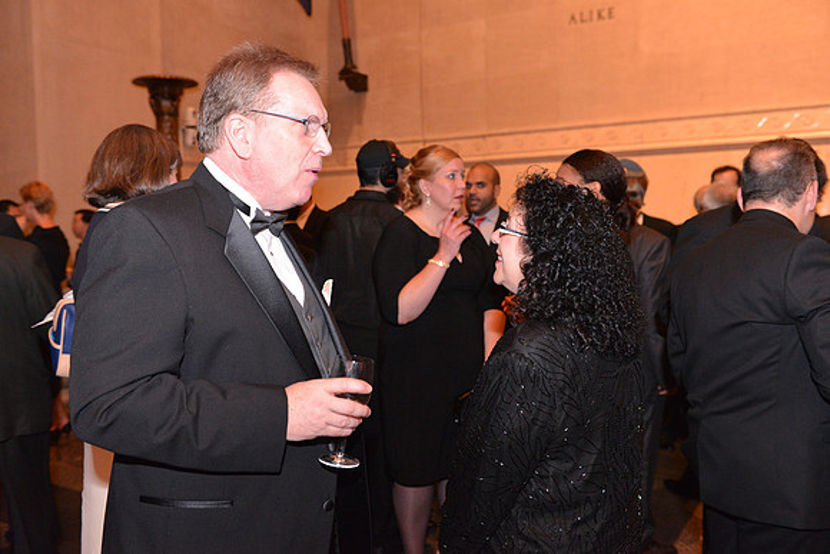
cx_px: 415
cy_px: 277
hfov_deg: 58.7
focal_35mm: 32
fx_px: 738
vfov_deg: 41.1
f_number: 3.5
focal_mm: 32
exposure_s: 1/60
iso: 4000
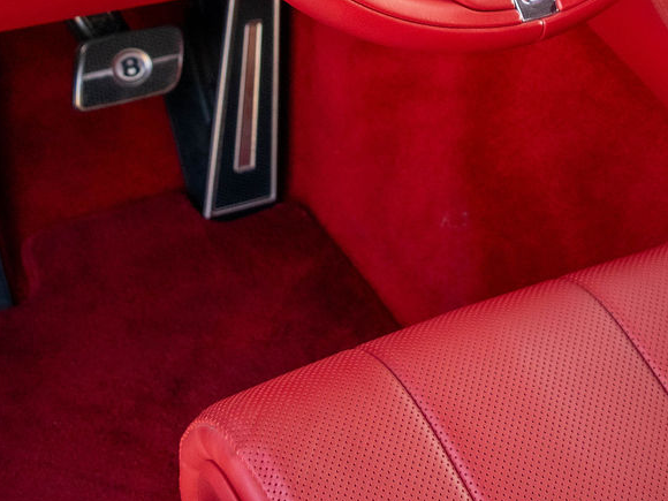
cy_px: -241
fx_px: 1621
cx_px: 522
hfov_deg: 23.0
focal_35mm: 84
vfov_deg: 16.1
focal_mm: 22
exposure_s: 1/100
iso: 400
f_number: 5
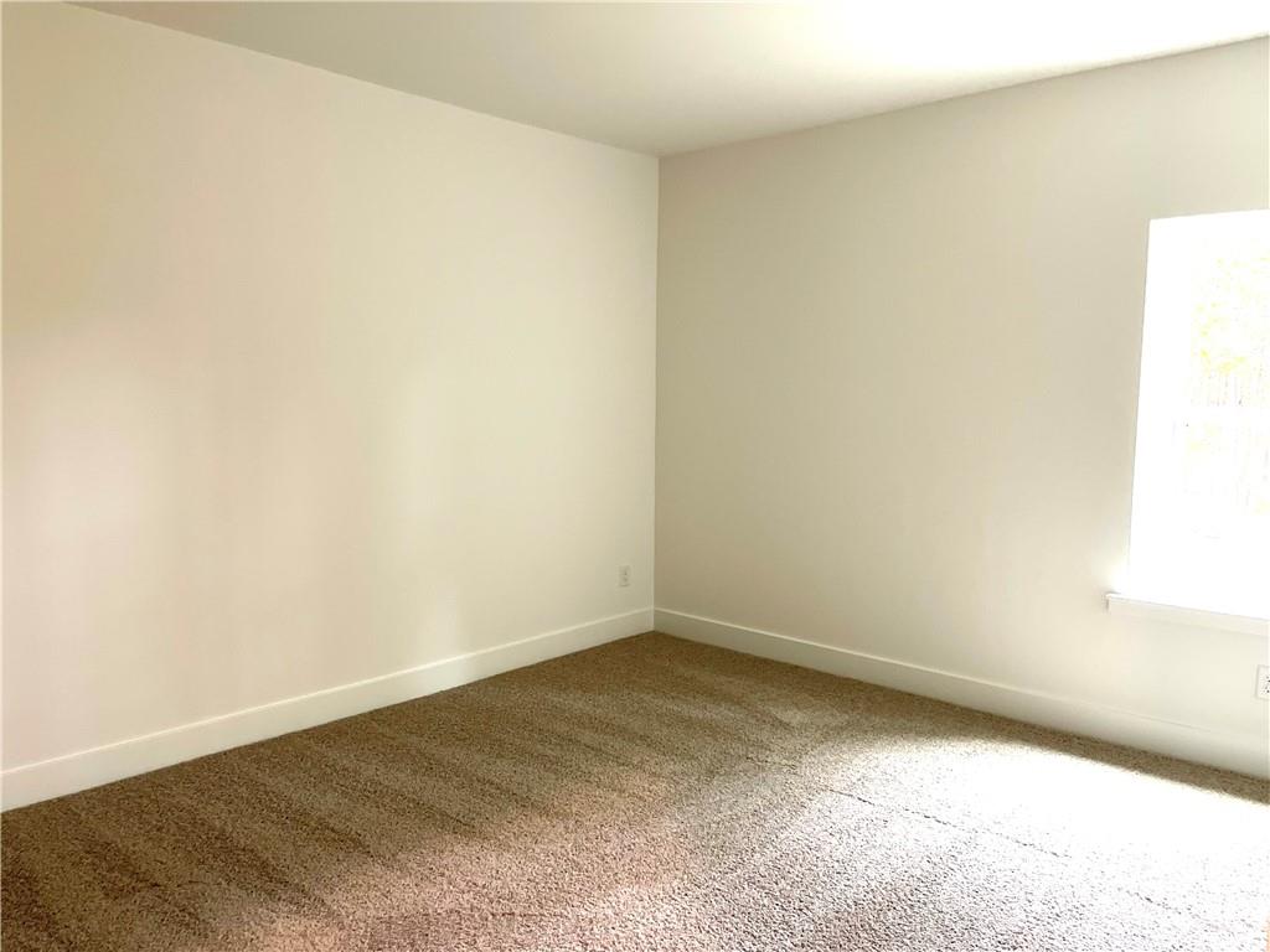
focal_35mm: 25
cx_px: 635
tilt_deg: -6.4
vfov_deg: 54.9
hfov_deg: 69.4
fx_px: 917
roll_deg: -0.4
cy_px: 476
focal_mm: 5.1
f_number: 1.6
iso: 320
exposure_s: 1/60
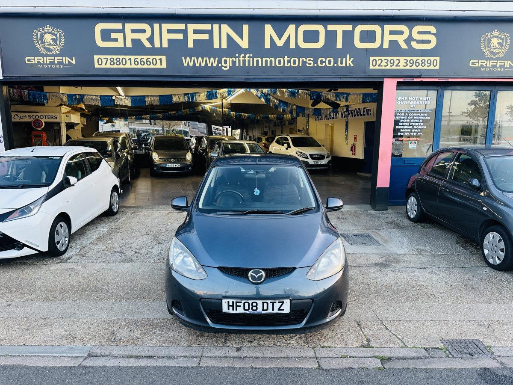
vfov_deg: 56.8
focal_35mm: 24
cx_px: 256
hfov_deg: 71.6
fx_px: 356
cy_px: 192
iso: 100
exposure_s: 1/100
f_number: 1.78
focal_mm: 6.86
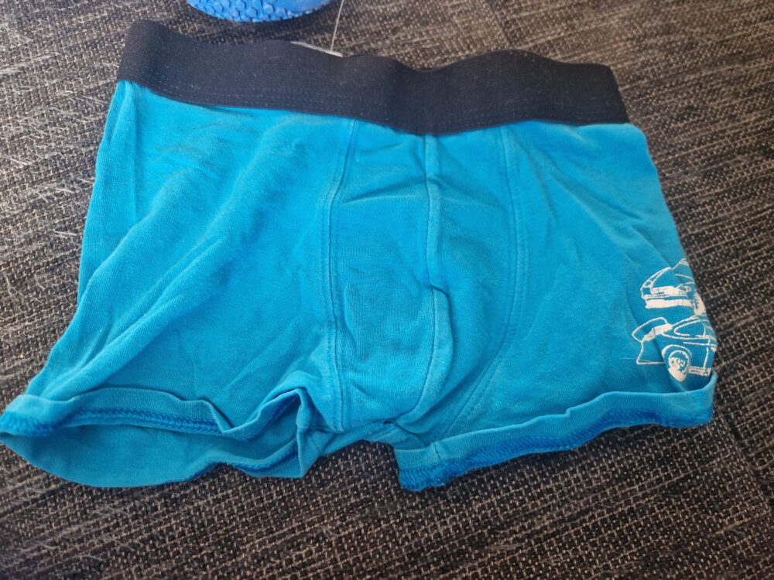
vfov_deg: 58.9
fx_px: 514
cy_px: 290
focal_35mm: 23
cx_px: 387
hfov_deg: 73.9
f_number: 1.8
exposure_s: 1/33
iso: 640
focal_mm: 5.4
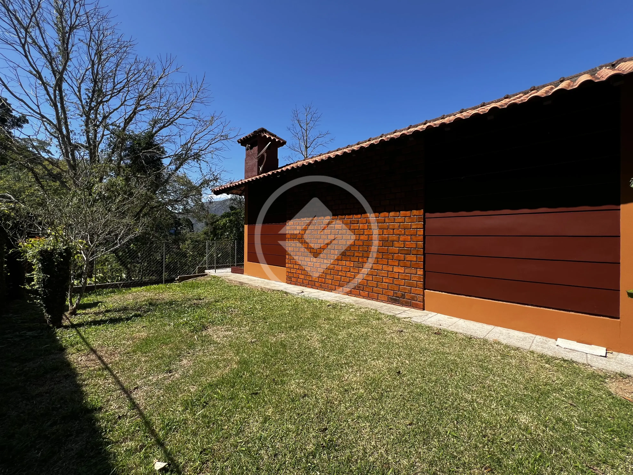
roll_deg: -0.4
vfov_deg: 89.9
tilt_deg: +0.0
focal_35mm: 13
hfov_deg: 106.2
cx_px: 316
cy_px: 238
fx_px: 238
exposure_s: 1/727
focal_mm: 1.57
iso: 32
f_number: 1.8
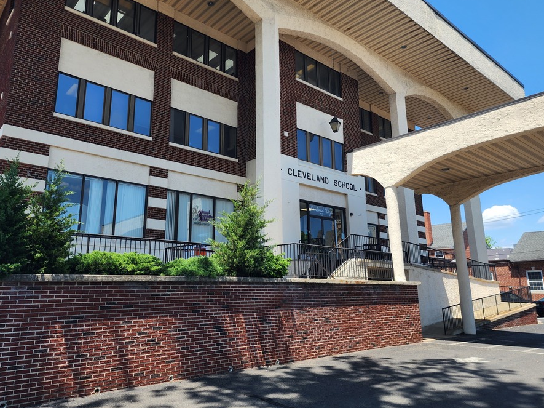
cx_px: 253
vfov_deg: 53.0
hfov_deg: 67.2
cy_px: 192
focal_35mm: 26
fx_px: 408
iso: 12
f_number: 1.8
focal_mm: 6.4
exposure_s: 1/476
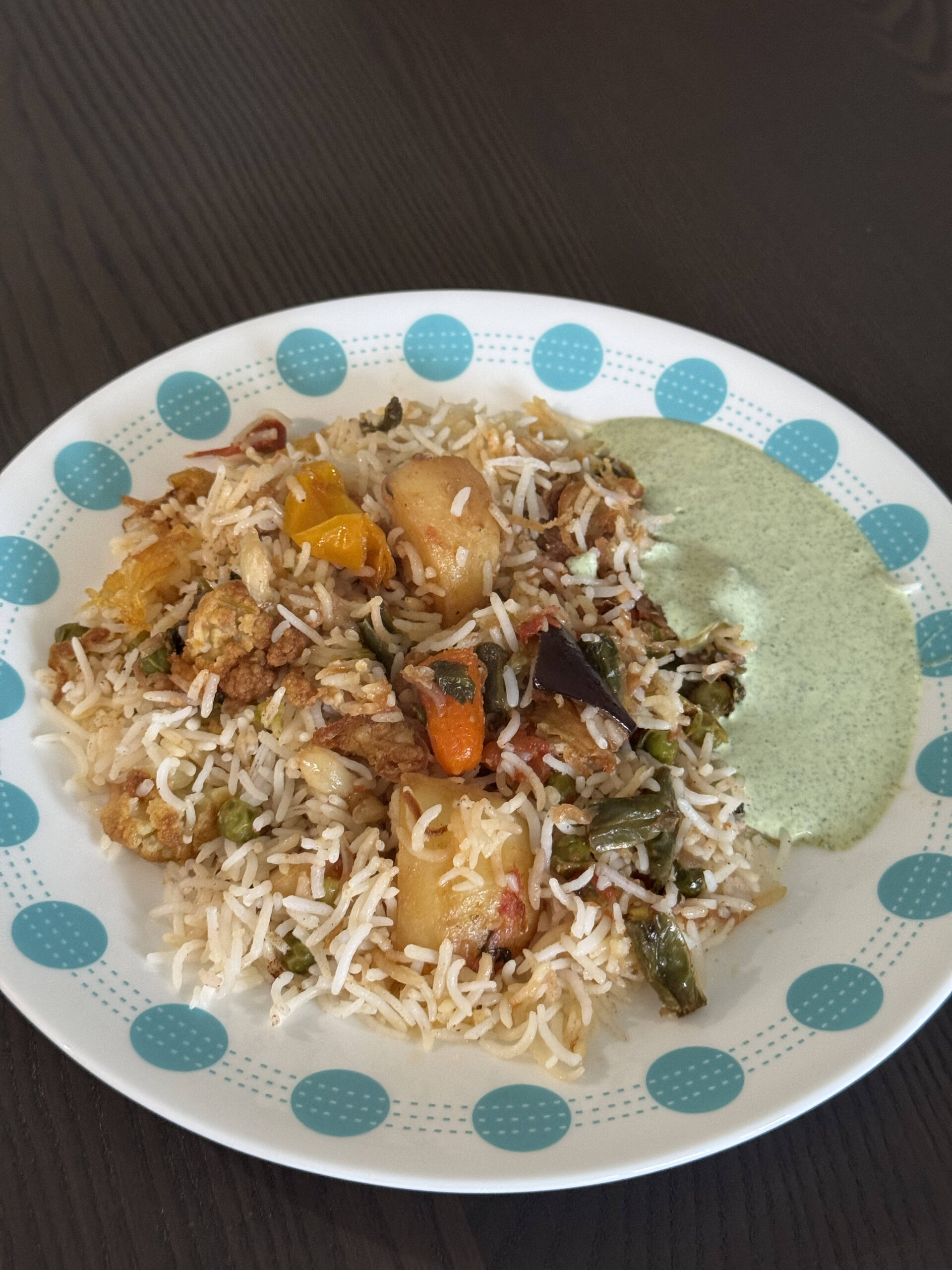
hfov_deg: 30.3
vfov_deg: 39.7
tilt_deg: -49.8
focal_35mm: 48
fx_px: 1760
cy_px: 635
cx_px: 476
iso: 400
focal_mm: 6.76
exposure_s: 1/33
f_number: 1.78
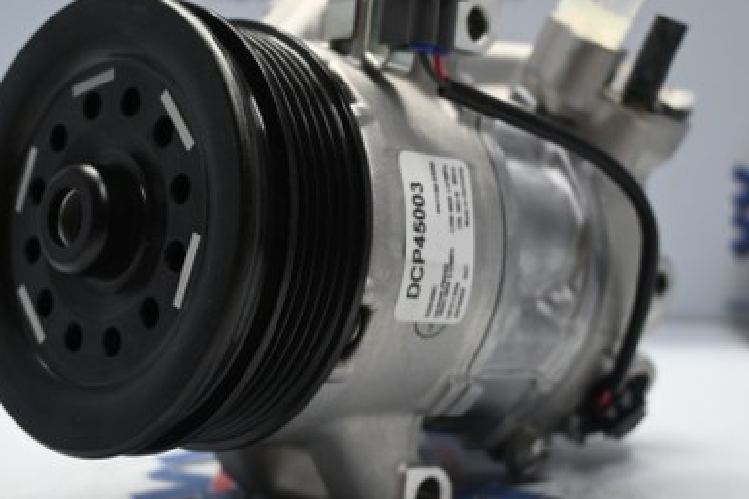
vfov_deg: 23.7
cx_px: 340
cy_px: 235
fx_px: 1189
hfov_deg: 34.9
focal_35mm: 57
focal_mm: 24.5
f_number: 4.2
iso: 500
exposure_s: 1/40
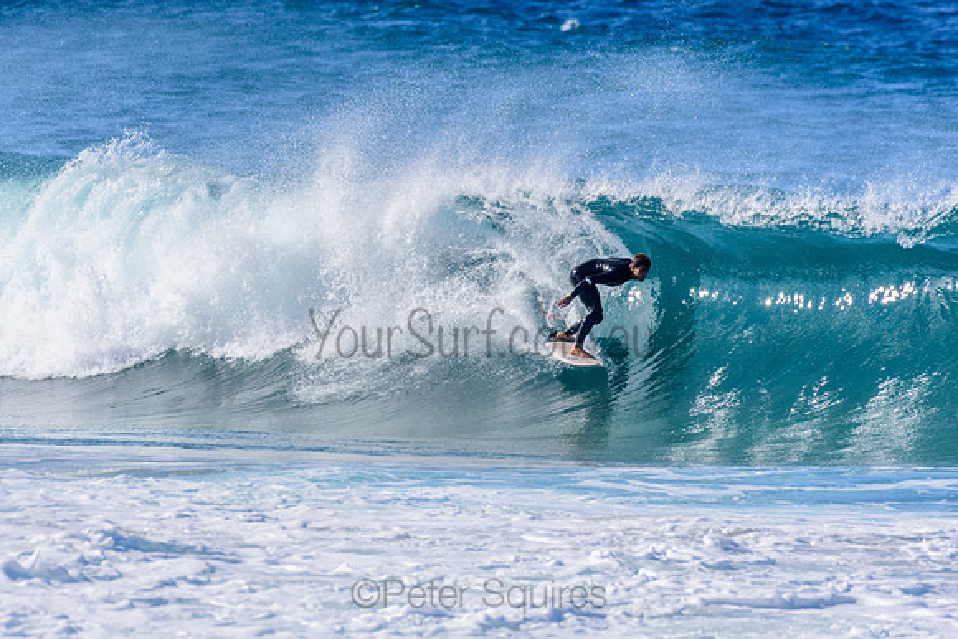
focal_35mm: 750
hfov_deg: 2.7
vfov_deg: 1.8
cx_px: 479
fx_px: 19965
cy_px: 320
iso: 250
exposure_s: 1/2000
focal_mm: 500
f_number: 5.6
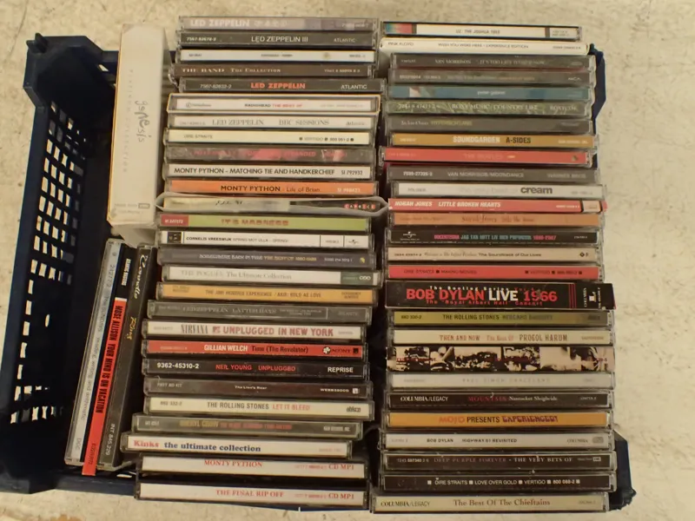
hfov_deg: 60.0
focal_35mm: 30
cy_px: 260
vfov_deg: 46.8
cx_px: 348
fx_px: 602
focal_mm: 5.5
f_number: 2.3
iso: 800
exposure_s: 1/40
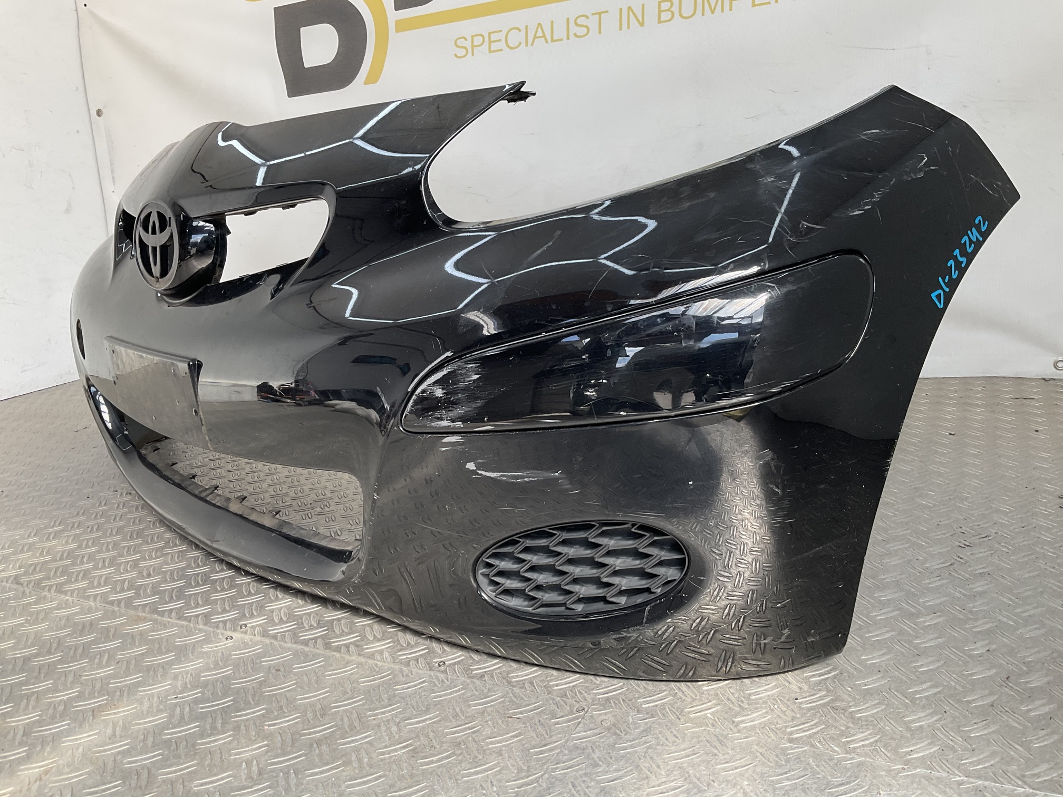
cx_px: 532
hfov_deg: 61.7
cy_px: 398
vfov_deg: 48.2
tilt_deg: -15.1
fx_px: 891
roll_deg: +4.7
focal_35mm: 29
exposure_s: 1/239
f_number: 1.8
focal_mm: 3
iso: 16
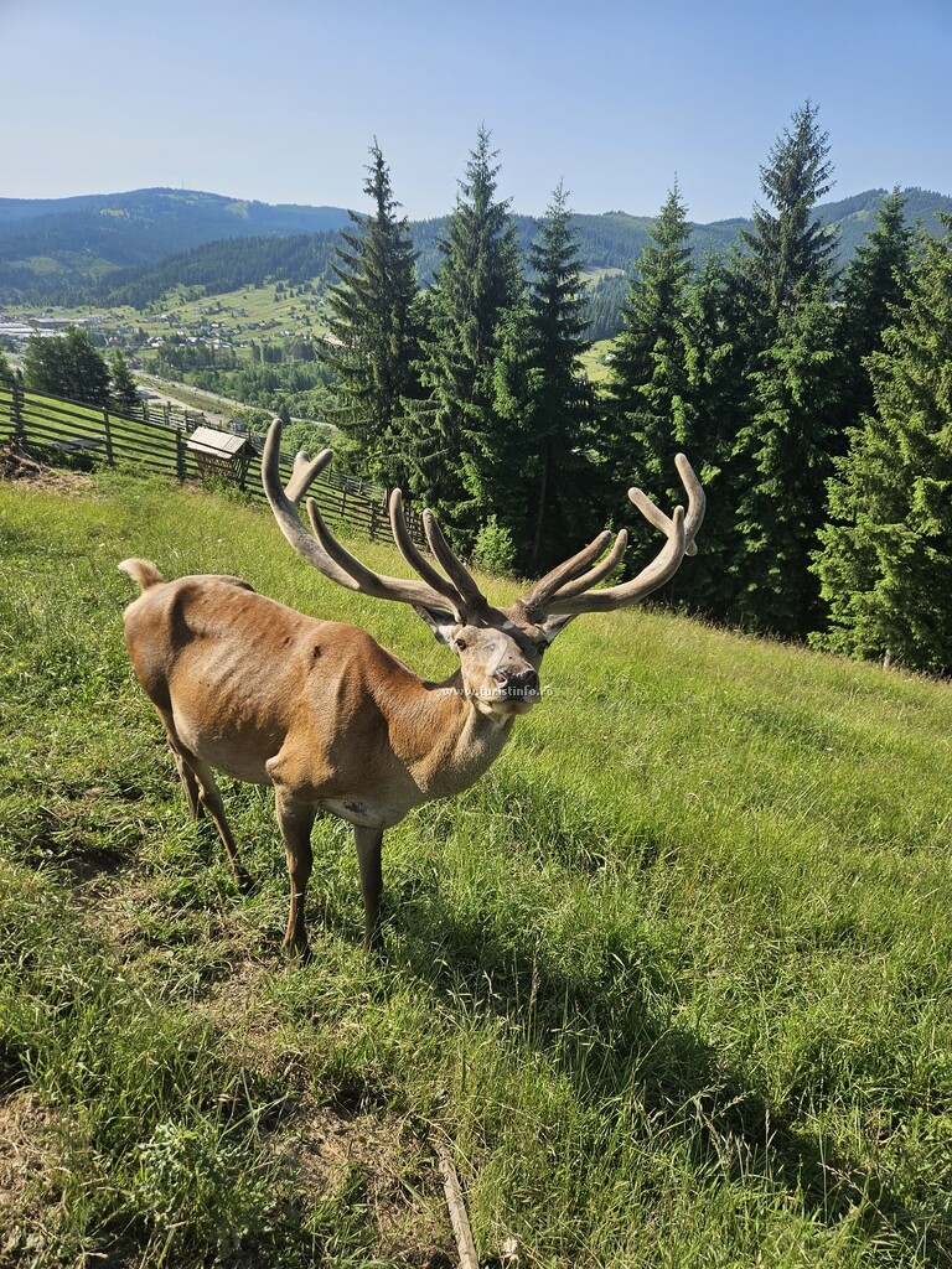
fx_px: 843
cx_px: 476
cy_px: 634
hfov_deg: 58.9
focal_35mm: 23
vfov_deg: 73.9
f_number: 1.8
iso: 25
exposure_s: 1/2054
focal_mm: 5.4
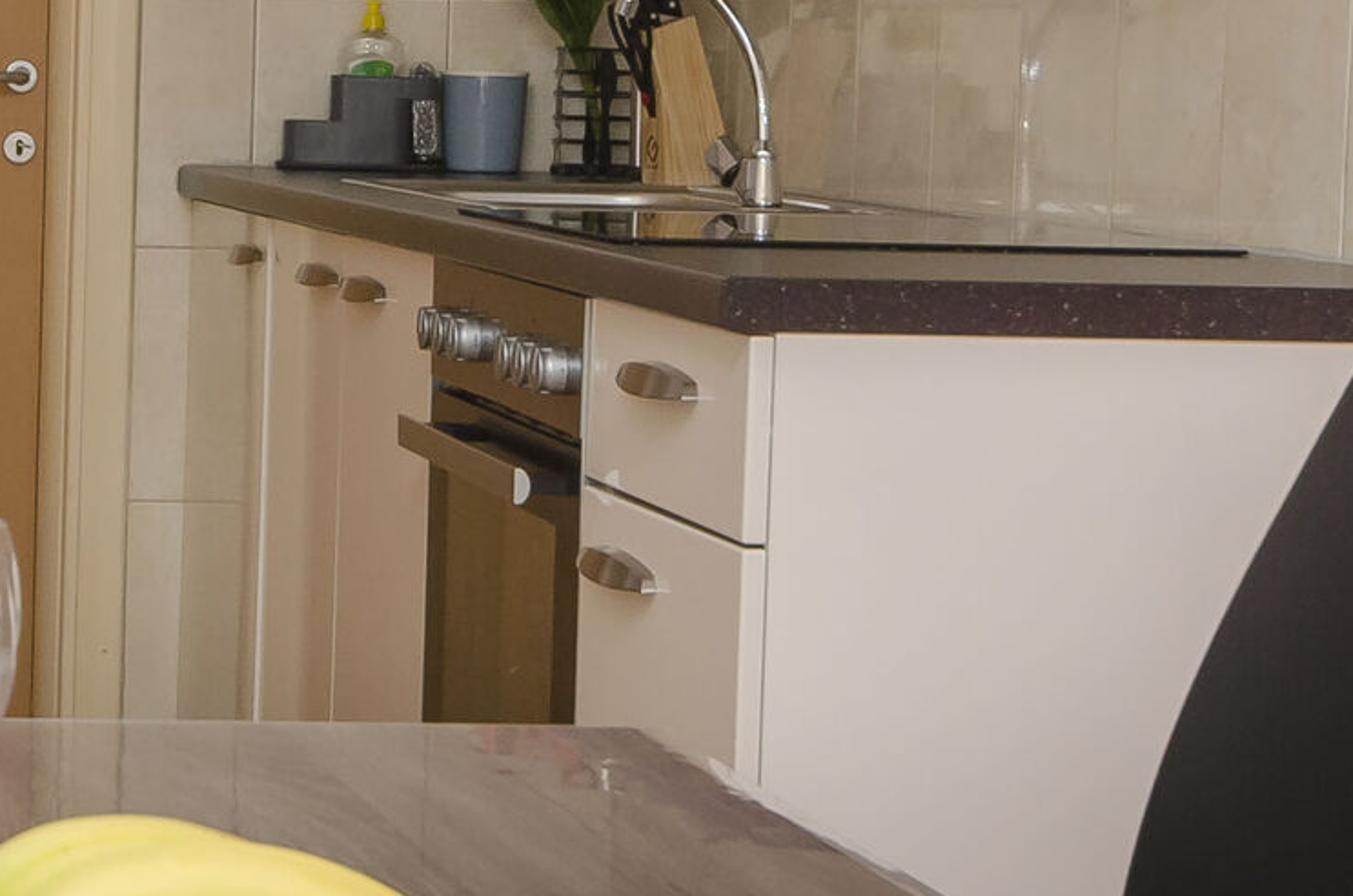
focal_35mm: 113
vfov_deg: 12.1
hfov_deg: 17.2
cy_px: 316
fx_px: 4238
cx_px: -319
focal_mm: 20
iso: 100
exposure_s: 1/80
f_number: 9
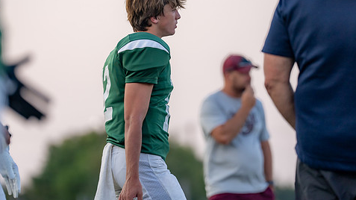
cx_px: 156
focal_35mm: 323
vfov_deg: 3.8
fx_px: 3048
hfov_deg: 6.7
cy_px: 88
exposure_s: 1/1250
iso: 320
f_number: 2.8
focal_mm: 200
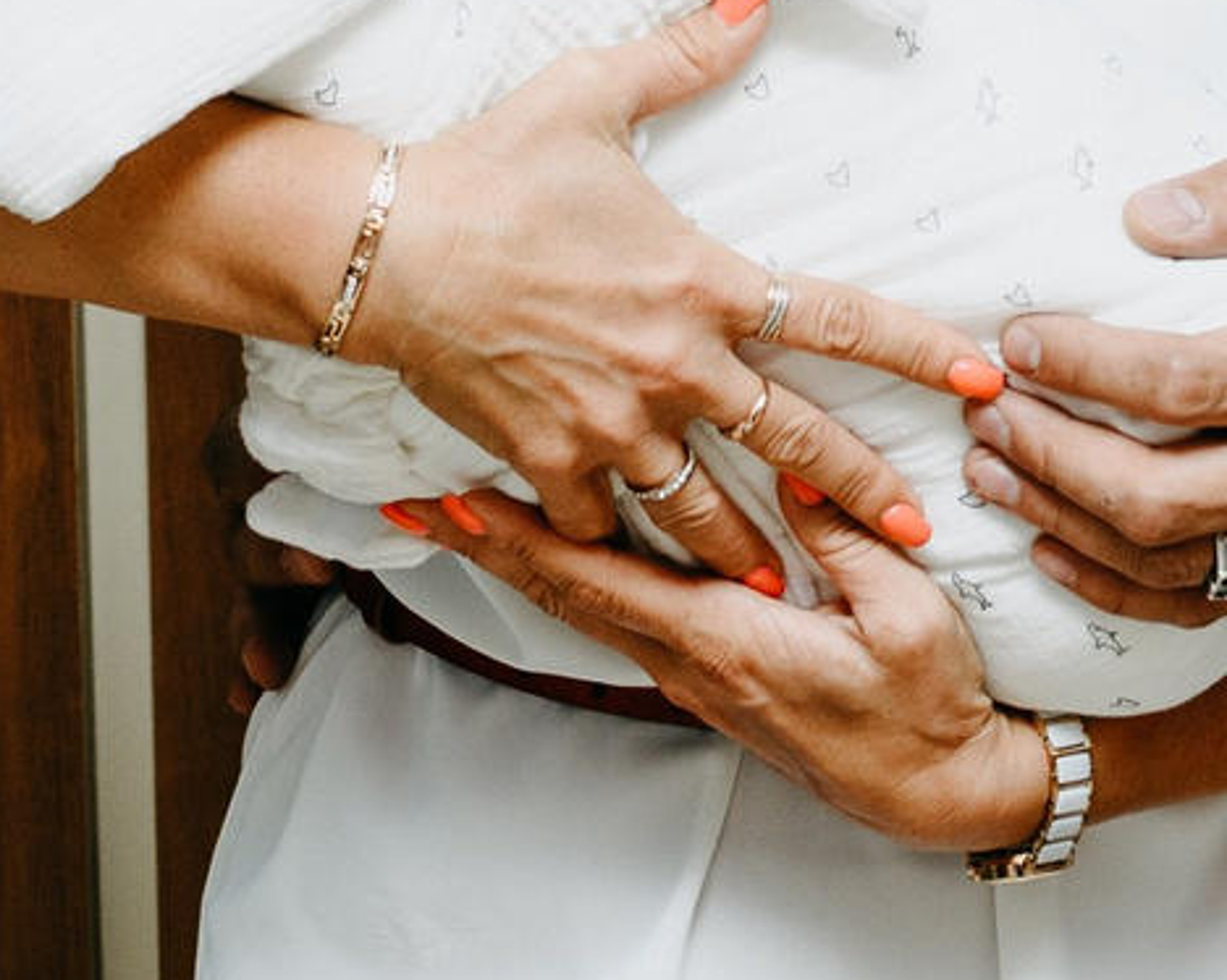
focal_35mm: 189
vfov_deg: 8.0
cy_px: -510
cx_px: 1086
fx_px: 6861
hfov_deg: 10.2
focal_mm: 35
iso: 200
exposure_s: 1/160
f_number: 4
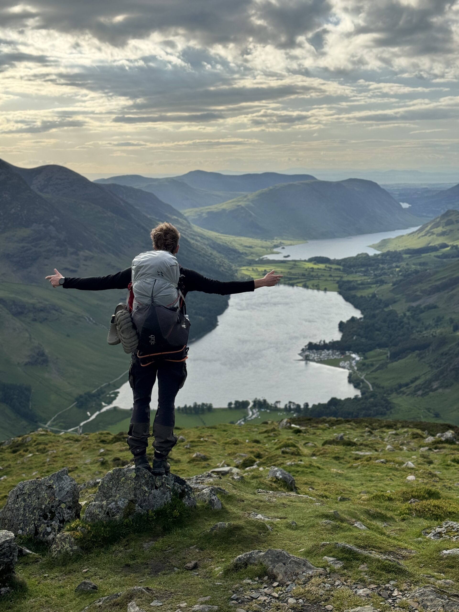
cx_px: 230
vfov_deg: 39.7
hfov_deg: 30.3
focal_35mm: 48
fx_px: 849
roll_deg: +0.1
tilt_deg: -8.3
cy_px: 306
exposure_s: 1/5376
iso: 64
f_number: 1.78
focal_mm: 6.76
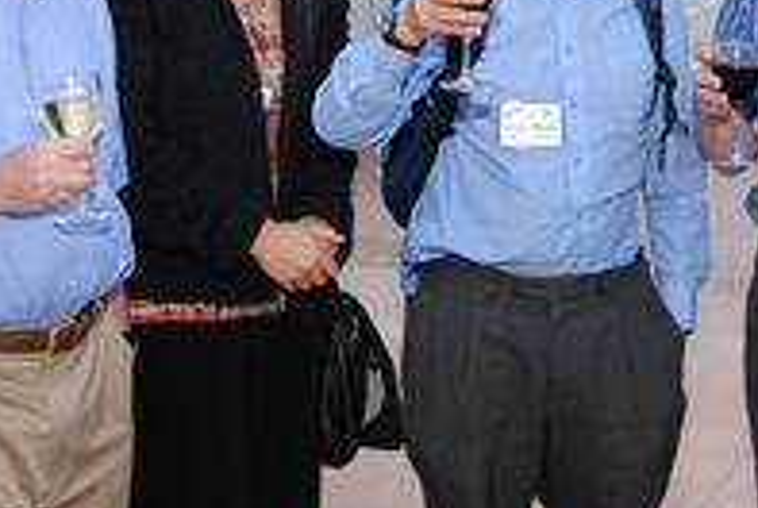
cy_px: 33
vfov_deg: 13.7
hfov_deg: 20.4
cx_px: 554
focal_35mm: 99
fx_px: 2088
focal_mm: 26
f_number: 5.6
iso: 400
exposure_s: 1/60
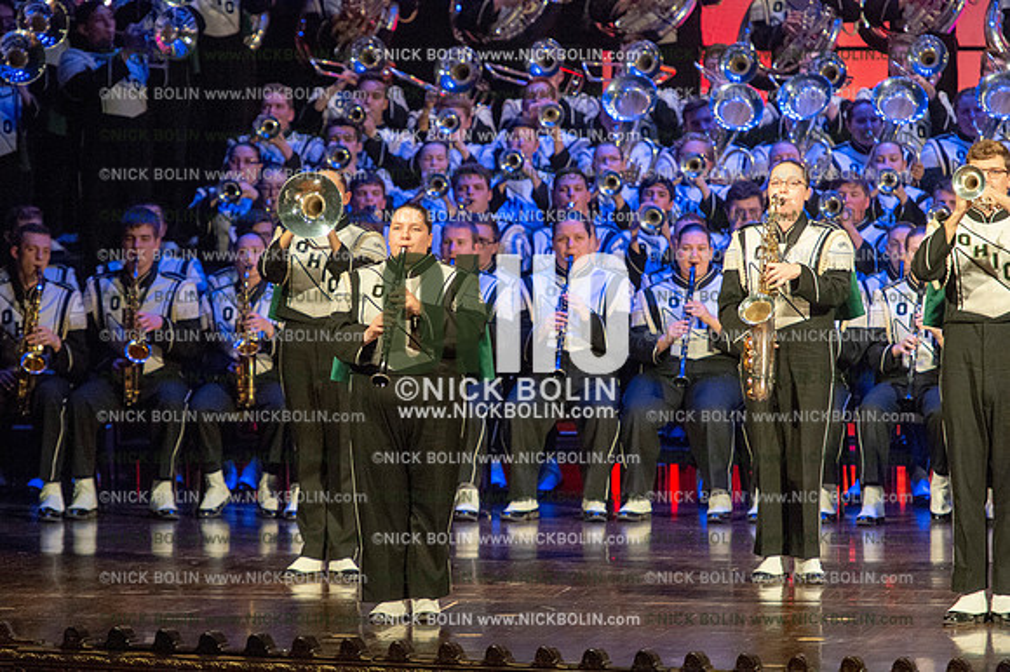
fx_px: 7570
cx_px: 505
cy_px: 336
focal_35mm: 270
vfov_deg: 5.1
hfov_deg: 7.6
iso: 8000
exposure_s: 1/250
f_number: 5.6
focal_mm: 270
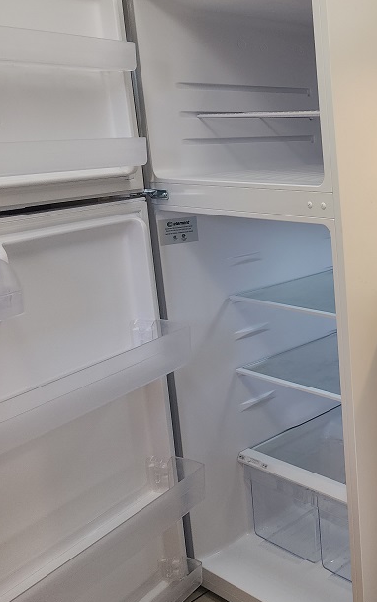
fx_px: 657
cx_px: 486
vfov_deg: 49.1
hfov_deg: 27.1
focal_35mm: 40
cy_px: 256
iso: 25
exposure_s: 1/60
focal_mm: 6.4
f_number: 1.8
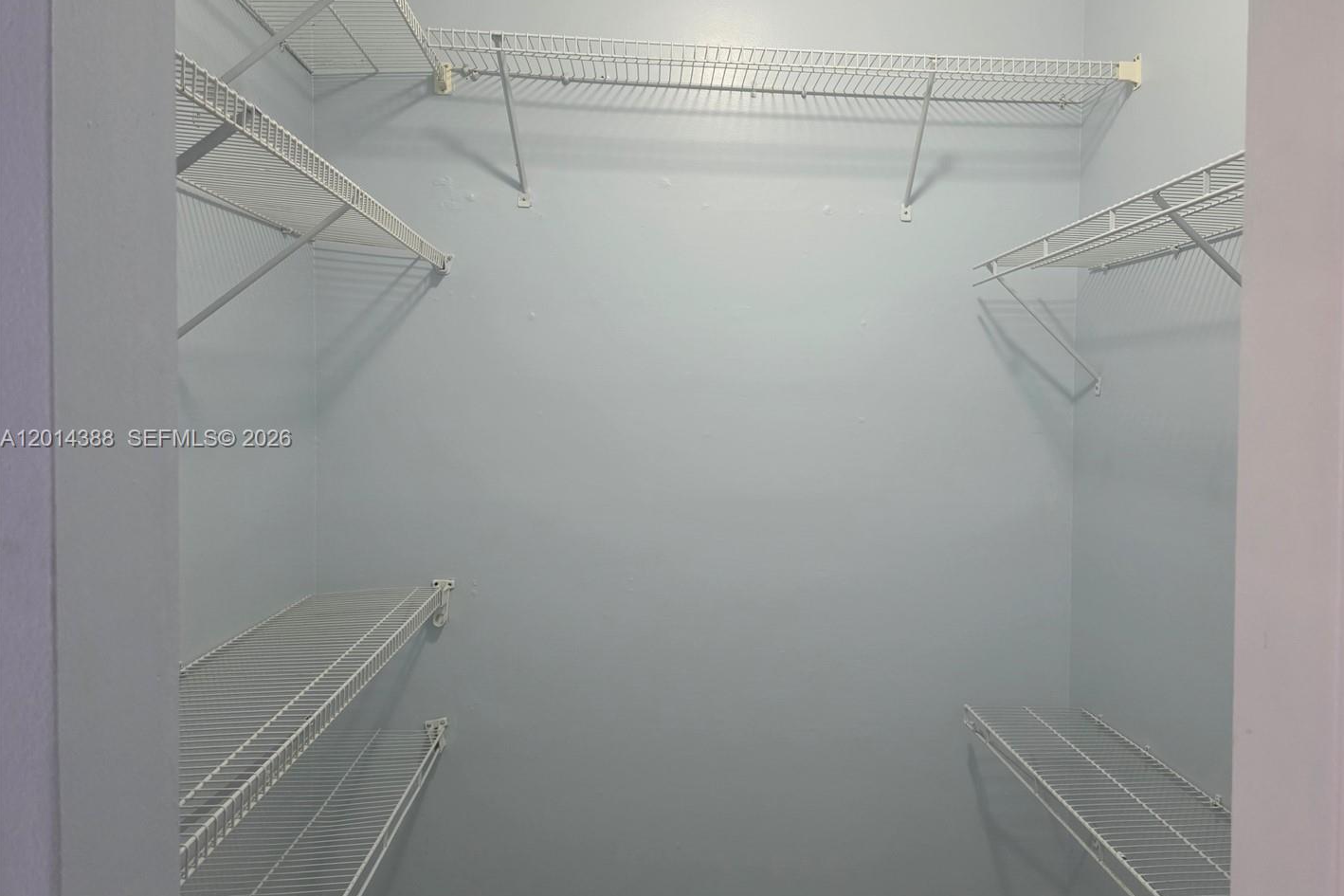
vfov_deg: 47.9
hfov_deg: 67.1
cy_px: 440
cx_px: 754
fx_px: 1008
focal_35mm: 27
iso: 800
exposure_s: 1/120
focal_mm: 6.3
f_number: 1.7
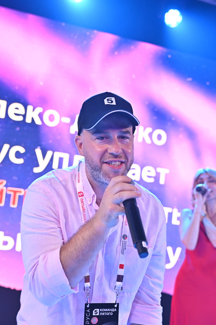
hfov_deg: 25.5
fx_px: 477
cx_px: 106
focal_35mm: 53
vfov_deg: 37.5
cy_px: 162
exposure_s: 1/160
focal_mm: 35
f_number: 2.8
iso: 640
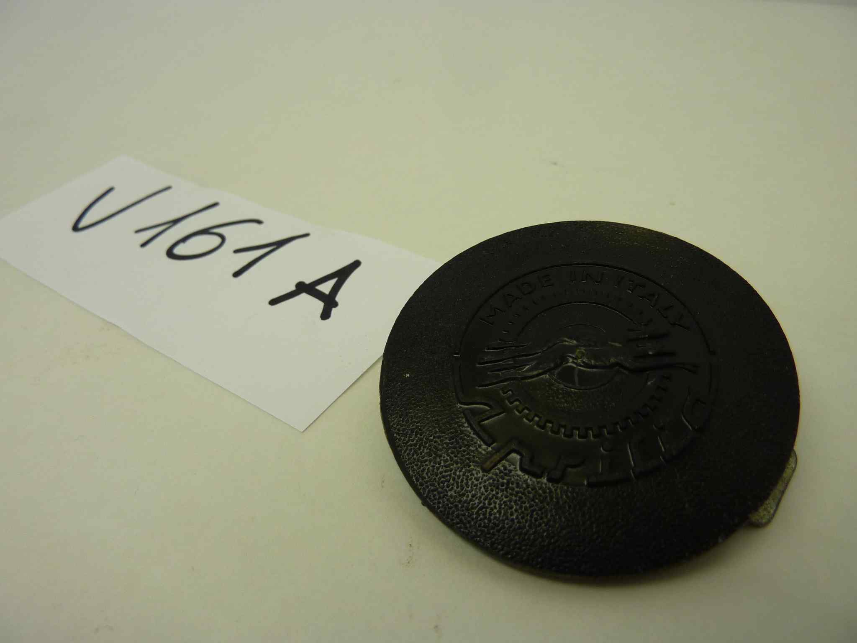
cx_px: 428
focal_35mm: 25
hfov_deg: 69.4
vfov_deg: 54.9
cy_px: 322
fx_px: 619
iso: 80
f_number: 3.3
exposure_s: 1/40
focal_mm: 4.1
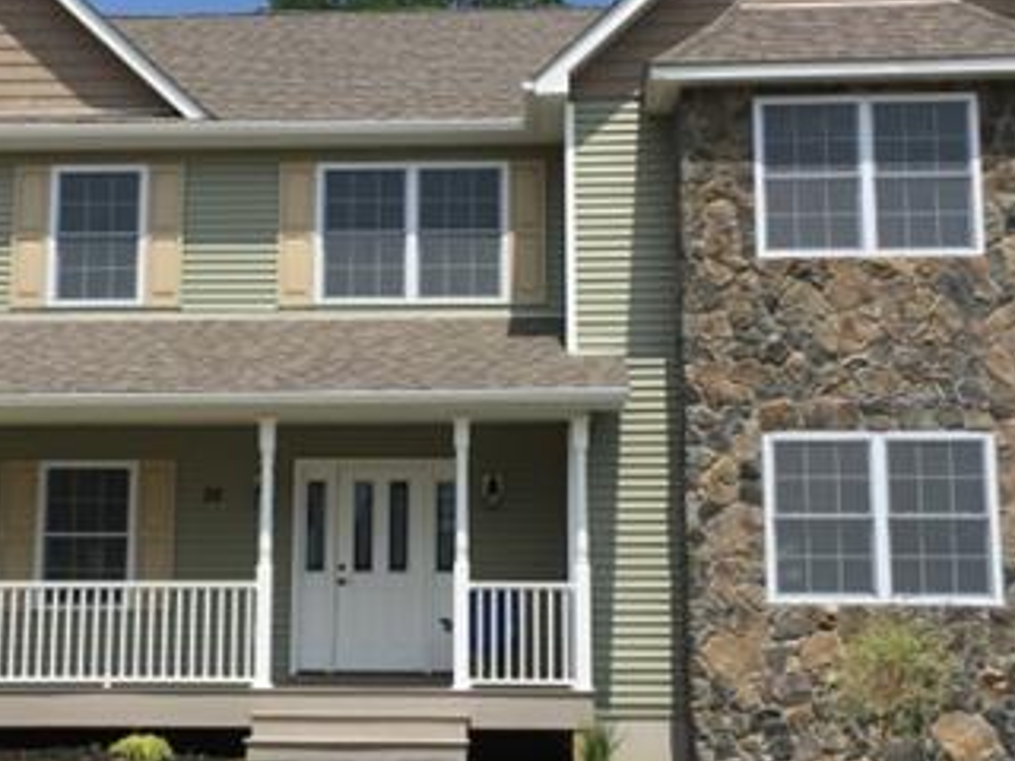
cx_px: 431
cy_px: 384
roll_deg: -2.2
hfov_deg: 33.2
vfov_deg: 25.2
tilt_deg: +8.8
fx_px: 1701
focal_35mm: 58
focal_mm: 4.15
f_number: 2.2
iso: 32
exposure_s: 1/2639
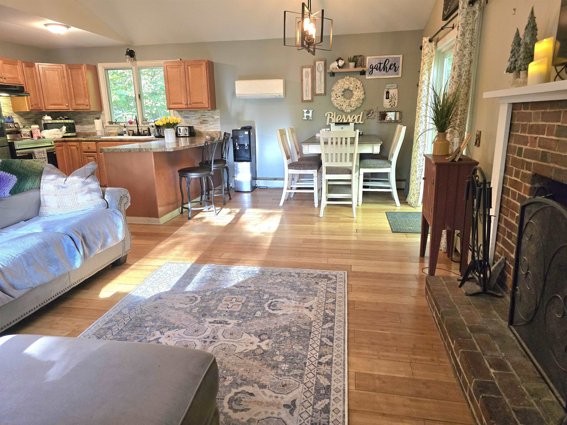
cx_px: 284
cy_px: 212
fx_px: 377
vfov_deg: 58.9
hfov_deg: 73.9
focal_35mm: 23
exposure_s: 1/120
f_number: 1.7
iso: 500
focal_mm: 6.3
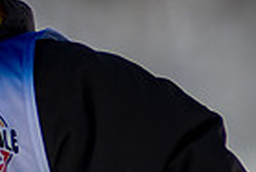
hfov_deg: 0.9
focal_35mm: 2401
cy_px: -88
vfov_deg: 0.6
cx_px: -48
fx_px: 17091
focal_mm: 300
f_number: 2.8
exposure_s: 1/6400
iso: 100
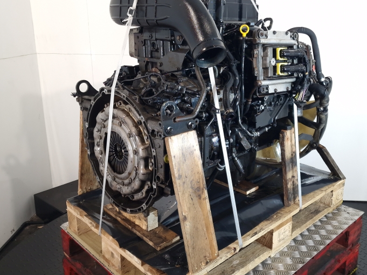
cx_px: 209
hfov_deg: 65.0
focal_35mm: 27
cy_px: 119
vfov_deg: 51.2
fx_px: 286
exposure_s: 1/50
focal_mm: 6.4
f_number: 1.8
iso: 100
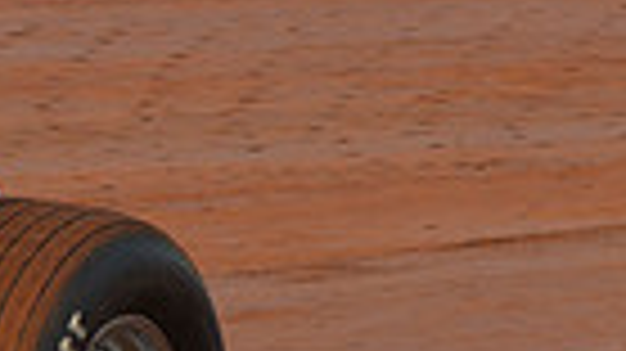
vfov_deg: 2.3
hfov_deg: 4.1
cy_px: -18
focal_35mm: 524
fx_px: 8693
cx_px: -653
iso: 100
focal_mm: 80
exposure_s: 1/400
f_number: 4.5
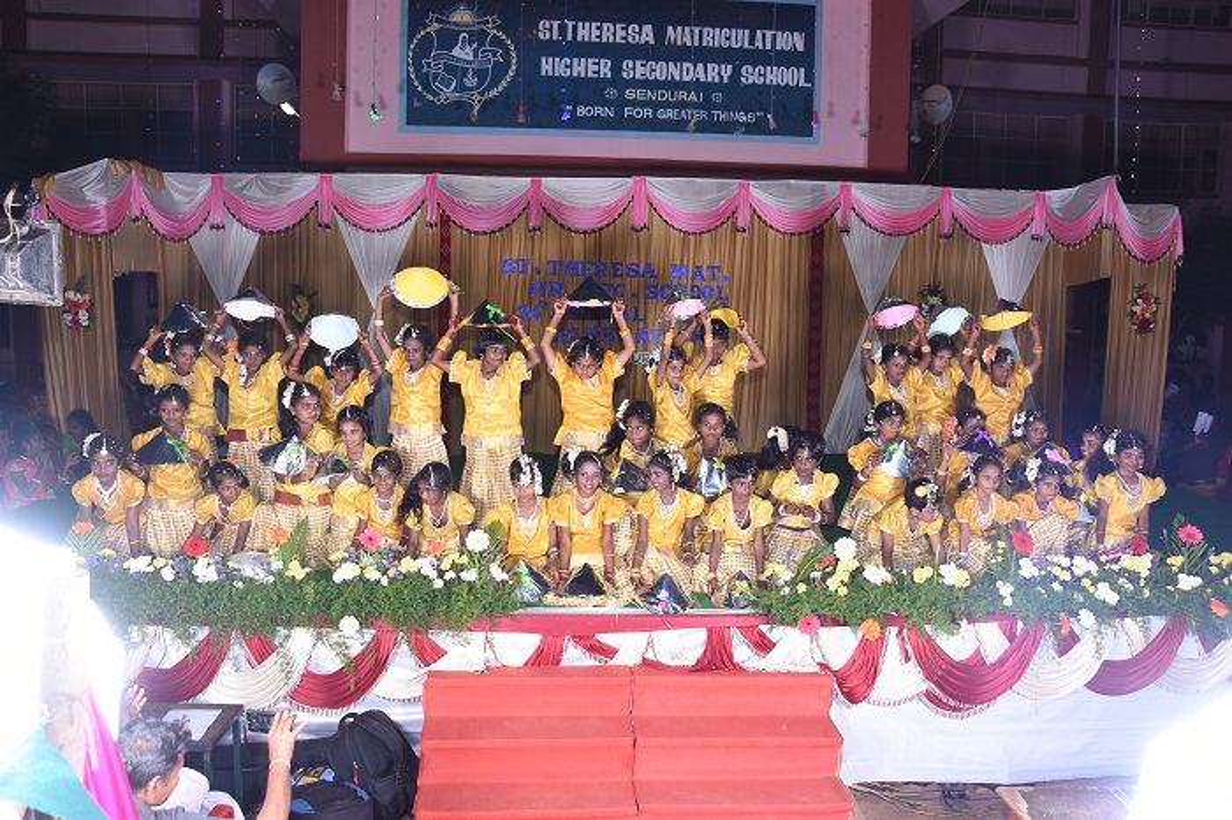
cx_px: 616
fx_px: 924
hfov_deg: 67.4
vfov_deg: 47.9
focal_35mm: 27
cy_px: 410
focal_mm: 18
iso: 160
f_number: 5.6
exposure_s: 1/125
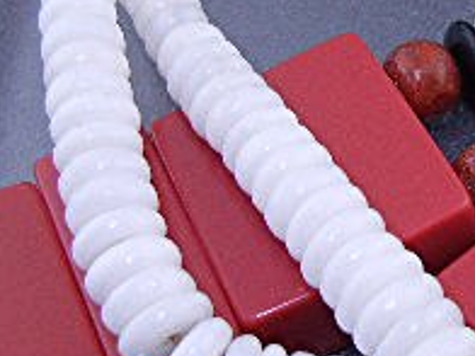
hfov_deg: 17.2
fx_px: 1523
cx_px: 521
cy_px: 150
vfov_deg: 13.3
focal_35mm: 111
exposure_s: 1/32.6
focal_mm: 6.2
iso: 200
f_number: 3.6
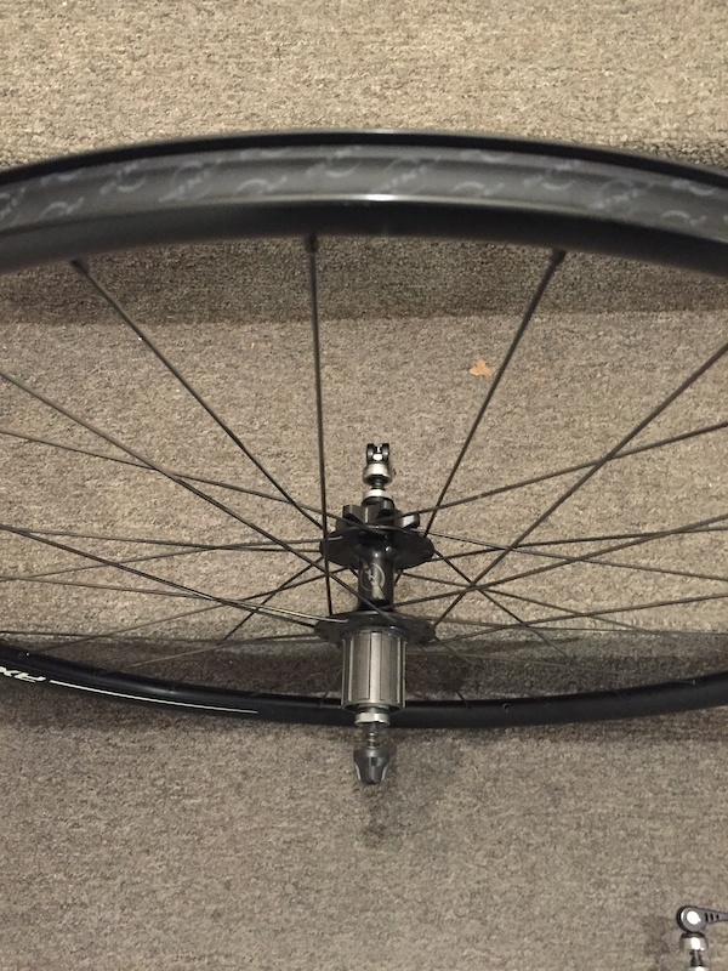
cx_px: 364
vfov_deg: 61.7
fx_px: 813
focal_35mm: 29
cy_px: 486
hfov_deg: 48.2
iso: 500
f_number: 2.2
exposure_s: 1/15
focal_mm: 4.15
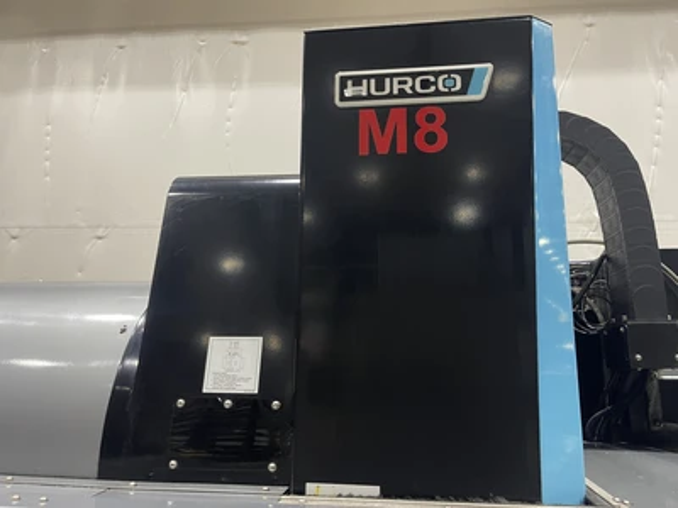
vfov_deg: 54.9
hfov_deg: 69.4
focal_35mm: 25
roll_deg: -0.7
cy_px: 254
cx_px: 339
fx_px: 490
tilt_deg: +11.3
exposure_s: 1/60
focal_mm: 5.1
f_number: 1.6
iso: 400
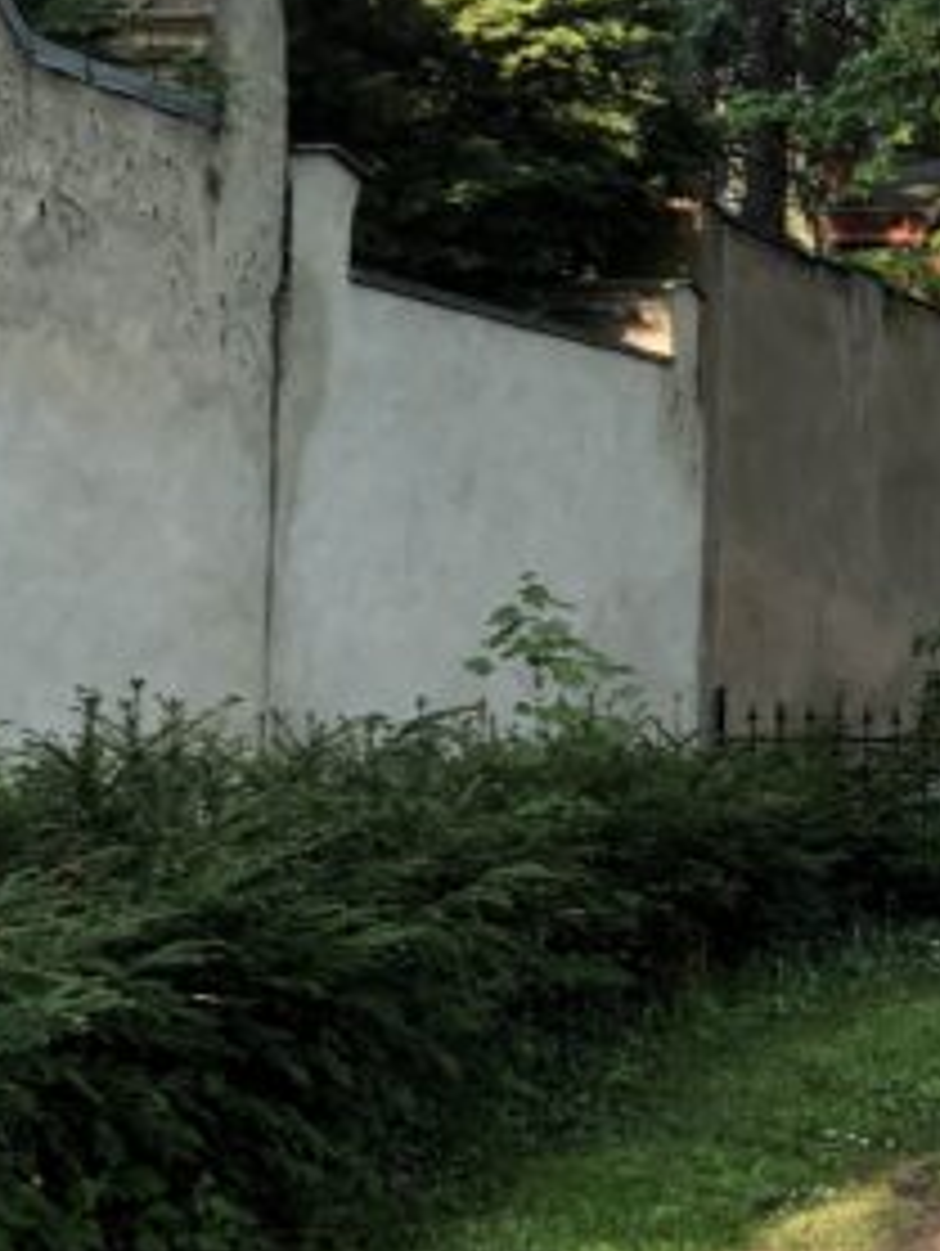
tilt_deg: +2.9
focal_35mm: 103
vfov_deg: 19.0
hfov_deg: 13.9
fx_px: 3724
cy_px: 504
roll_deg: +0.5
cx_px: 1160
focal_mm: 3.99
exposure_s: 1/120
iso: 50
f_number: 1.8
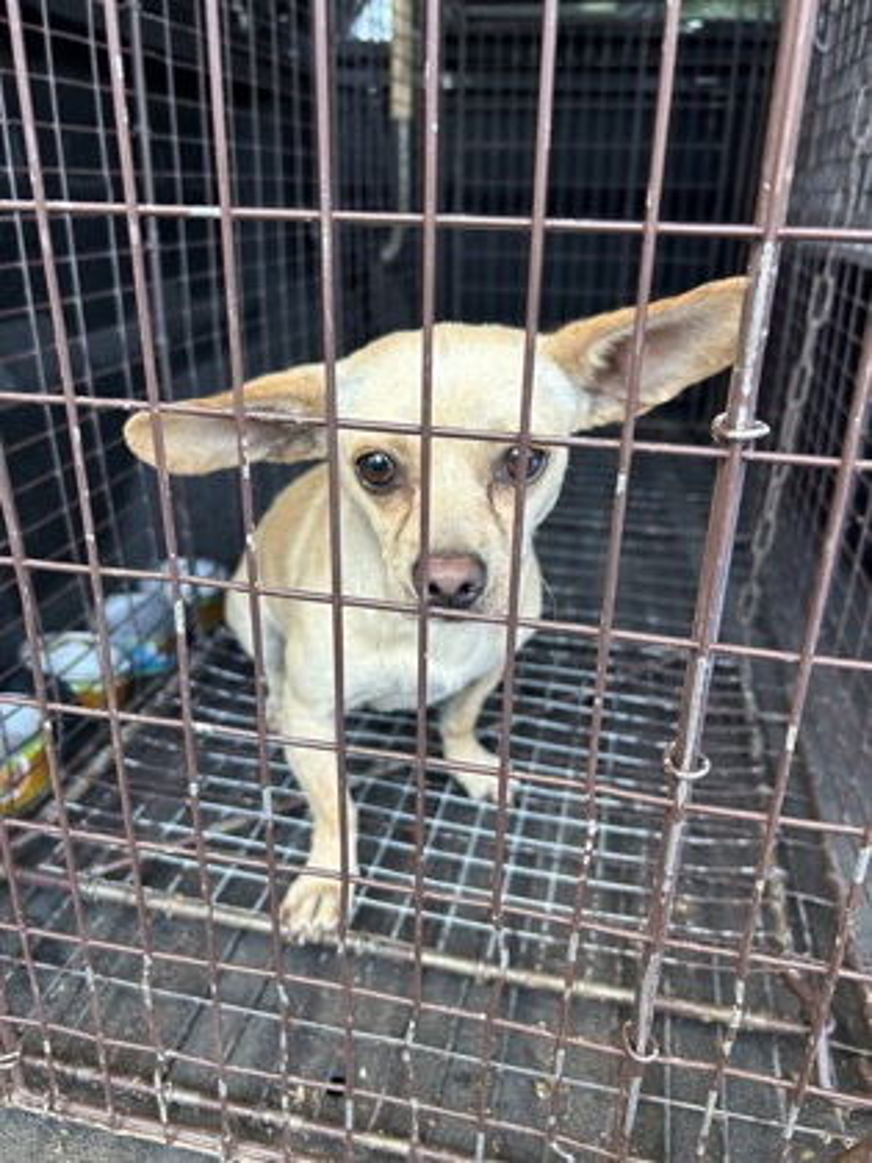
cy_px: 582
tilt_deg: -27.7
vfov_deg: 67.3
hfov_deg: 53.1
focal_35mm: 26
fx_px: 873
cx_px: 436
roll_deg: +0.2
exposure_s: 1/121
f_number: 1.5
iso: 125
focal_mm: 5.7
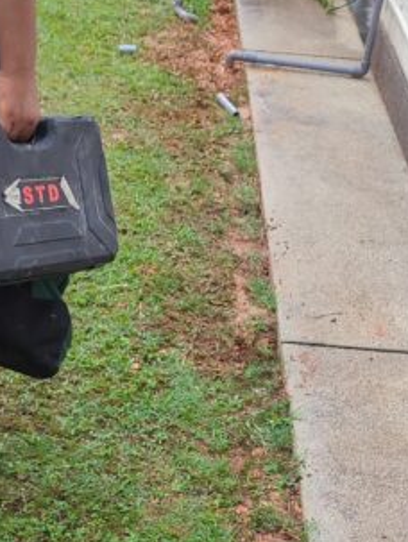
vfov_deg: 22.8
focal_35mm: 81
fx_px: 1270
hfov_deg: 18.1
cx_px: 100
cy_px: 589
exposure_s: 1/100
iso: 58
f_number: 1.89
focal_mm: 5.89
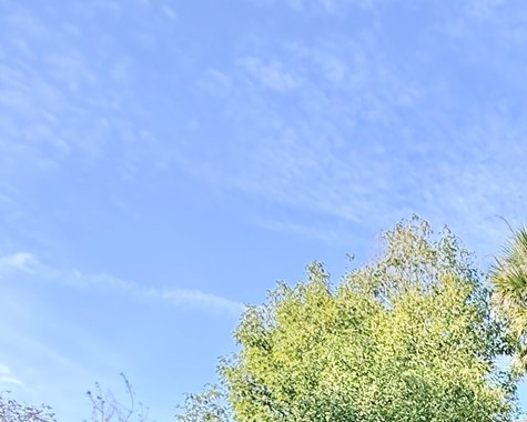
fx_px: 717
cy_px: 622
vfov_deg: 25.3
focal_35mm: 46
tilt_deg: +3.1
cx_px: 753
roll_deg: +3.3
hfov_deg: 28.9
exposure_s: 1/451
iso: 64
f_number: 2.2
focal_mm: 2.22
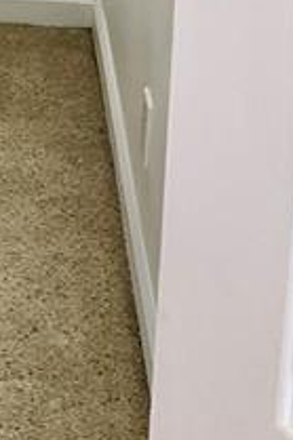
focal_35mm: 111
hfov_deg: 11.1
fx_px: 1357
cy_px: -225
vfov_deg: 16.7
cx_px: -308
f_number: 1.8
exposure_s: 1/60
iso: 125
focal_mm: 3
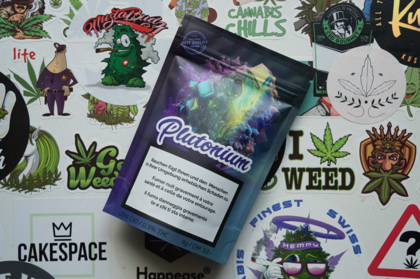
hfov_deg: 46.4
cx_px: 210
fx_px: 490
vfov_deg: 31.9
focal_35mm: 42
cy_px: 140
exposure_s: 1/500
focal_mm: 28
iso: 800
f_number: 7.1
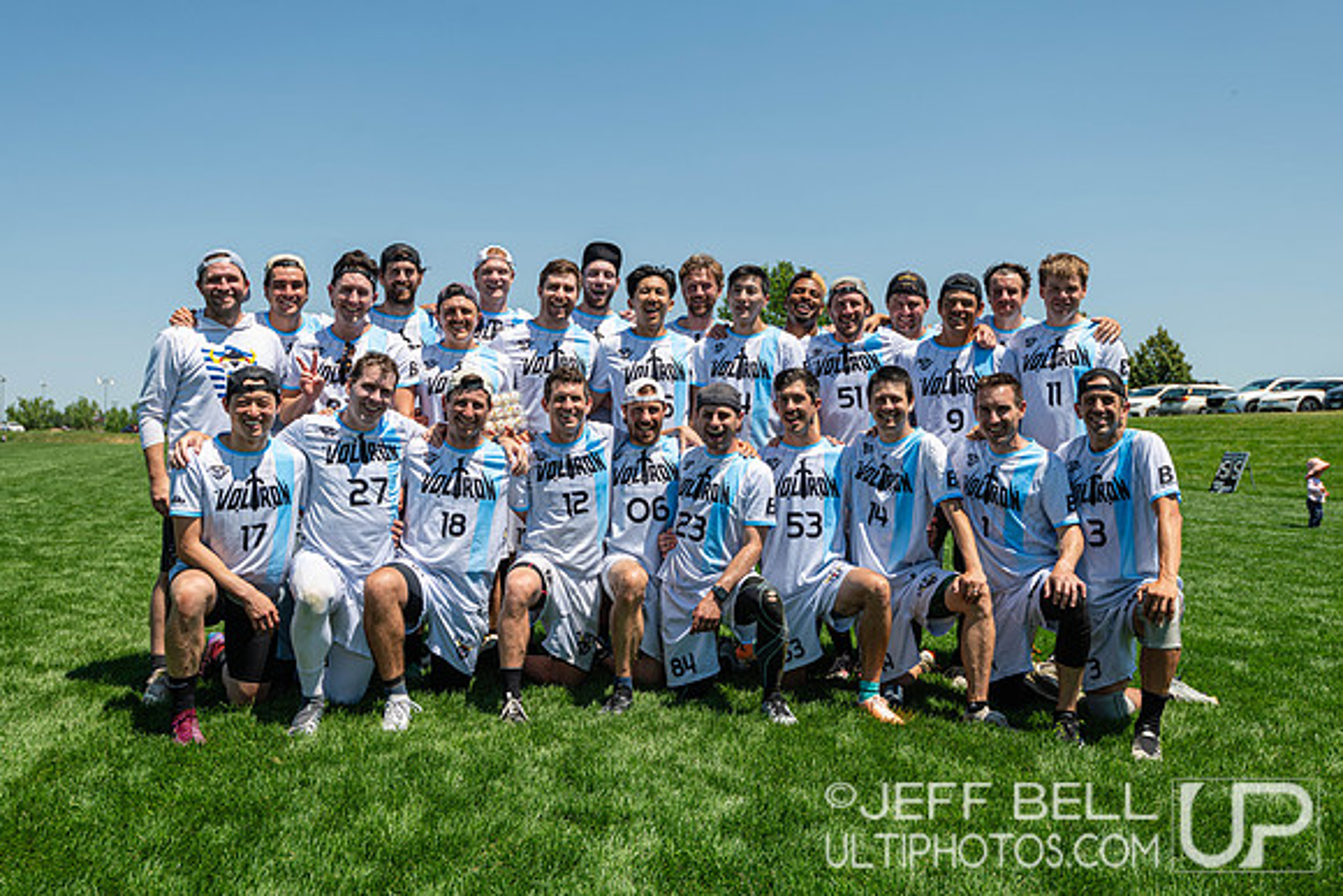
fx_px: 1306
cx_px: 672
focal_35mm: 35
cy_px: 448
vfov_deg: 37.9
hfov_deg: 54.4
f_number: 5.6
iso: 100
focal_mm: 35
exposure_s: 1/800
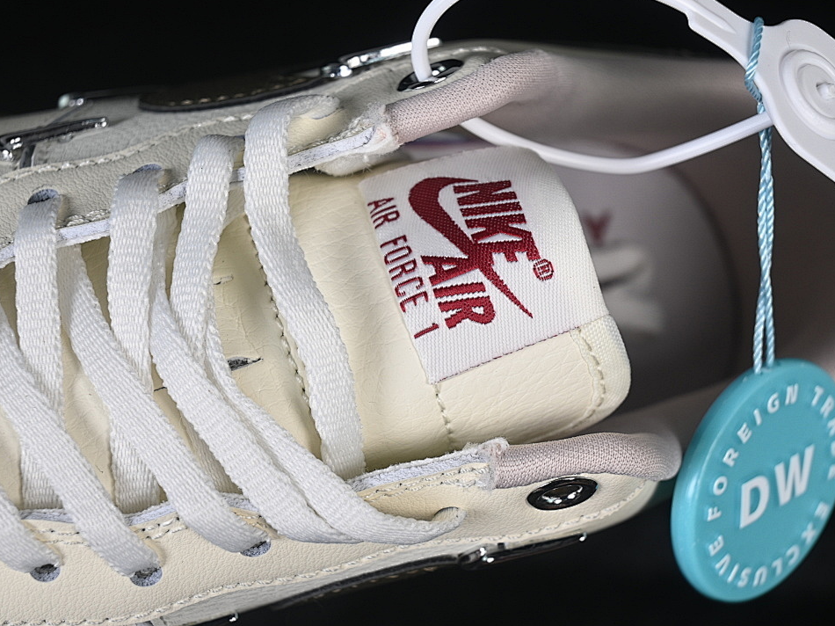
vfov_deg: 18.0
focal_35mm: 82
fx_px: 1977
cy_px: 310
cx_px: 415
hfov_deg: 23.8
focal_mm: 50
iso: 160
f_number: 7.1
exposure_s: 1/80
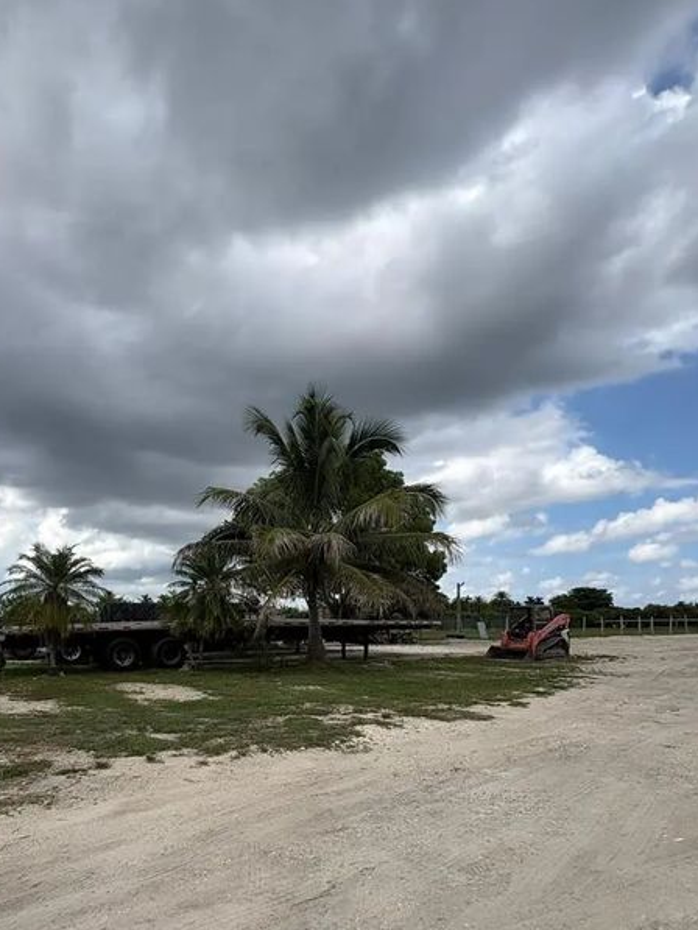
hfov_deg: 64.9
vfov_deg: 79.4
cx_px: 256
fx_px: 538
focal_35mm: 20
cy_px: 610
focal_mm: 2.22
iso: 40
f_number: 2.2
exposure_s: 1/1506
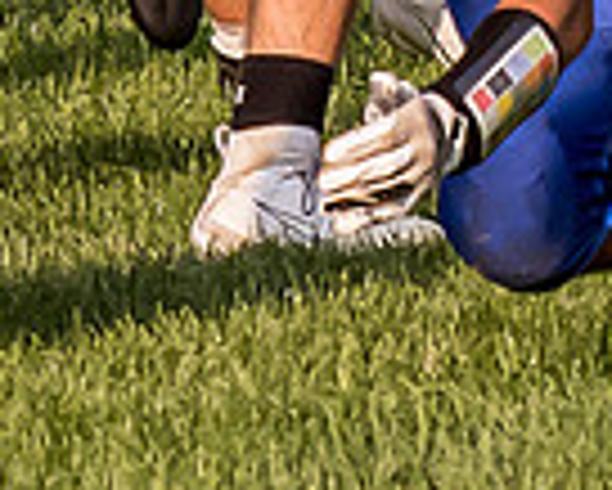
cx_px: -757
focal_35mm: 1507
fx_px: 27316
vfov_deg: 1.0
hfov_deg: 1.3
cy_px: -459
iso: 500
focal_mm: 67
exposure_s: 1/2000
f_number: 4.5
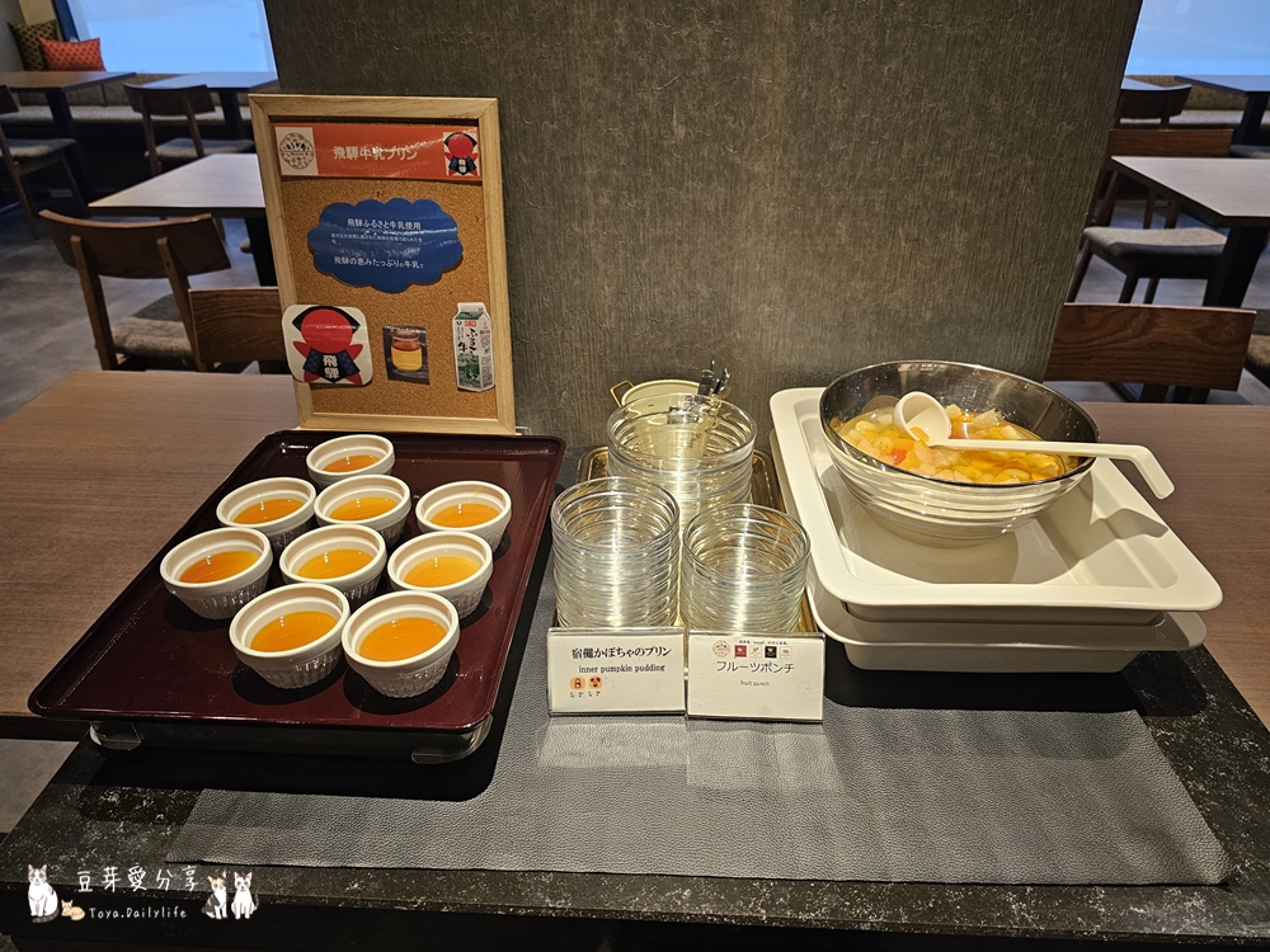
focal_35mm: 23
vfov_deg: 58.9
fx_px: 844
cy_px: 476
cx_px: 635
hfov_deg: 73.9
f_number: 1.7
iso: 320
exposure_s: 1/120
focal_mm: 6.3
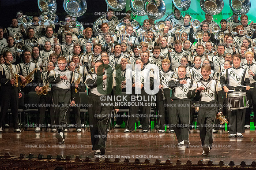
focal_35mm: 210
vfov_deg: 6.5
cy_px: 85
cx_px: 128
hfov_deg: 9.8
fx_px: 1492
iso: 8000
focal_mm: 210
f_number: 5.6
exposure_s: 1/320
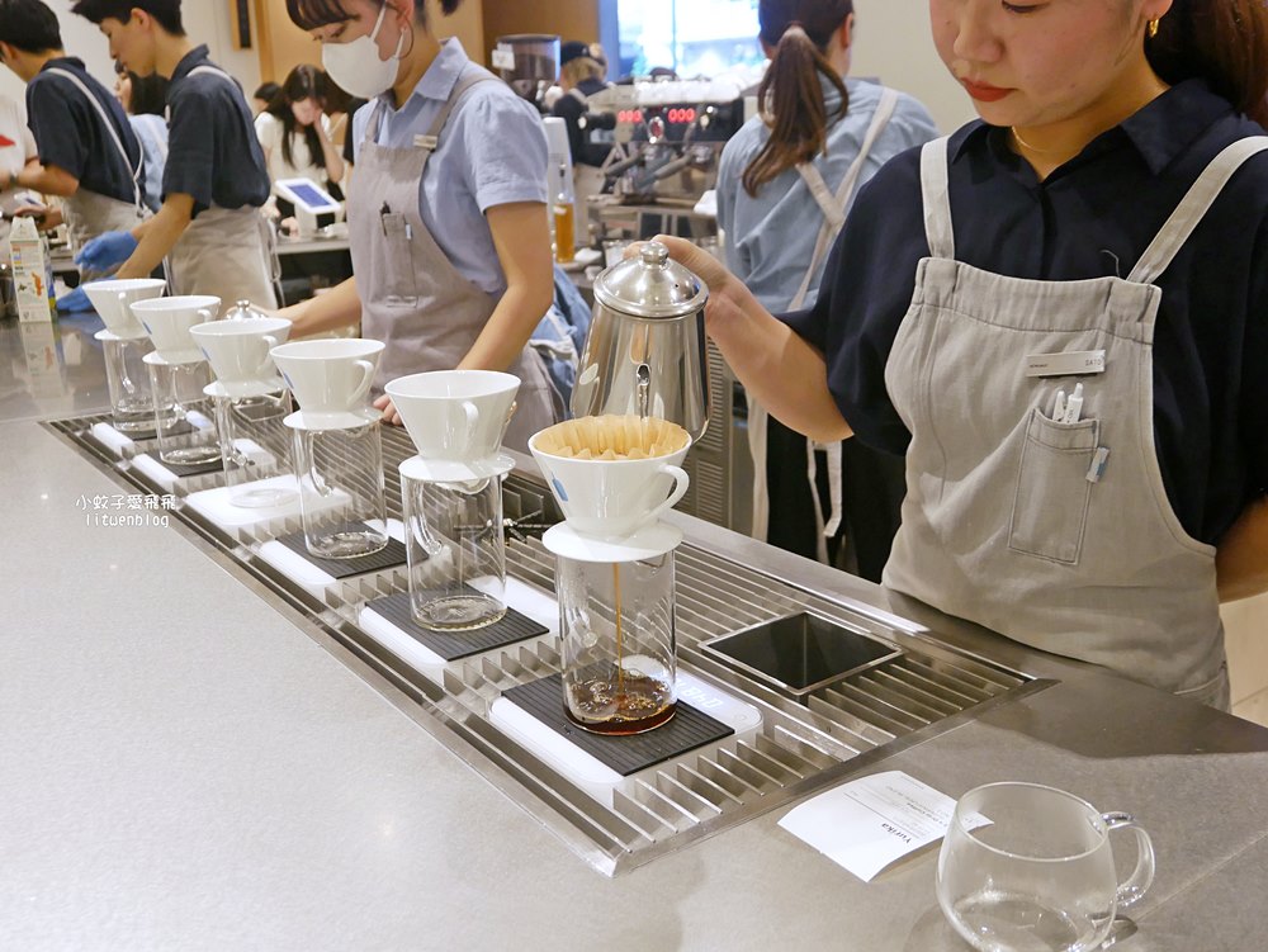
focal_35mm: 34
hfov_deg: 53.9
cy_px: 476
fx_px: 1246
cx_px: 634
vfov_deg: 41.8
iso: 1000
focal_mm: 17
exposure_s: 1/60
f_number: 4.1
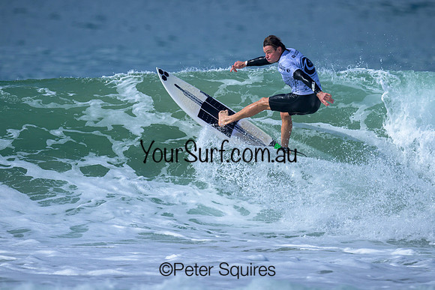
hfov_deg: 1.9
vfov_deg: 1.3
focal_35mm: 1100
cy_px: 125
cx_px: 256
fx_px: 13292
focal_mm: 800
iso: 180
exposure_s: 1/2000
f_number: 6.3
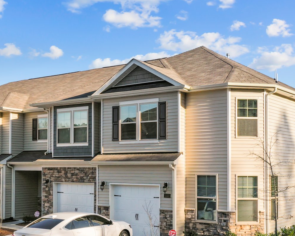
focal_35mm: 54
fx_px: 471
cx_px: 101
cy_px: 127
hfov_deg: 34.5
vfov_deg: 28.1
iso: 100
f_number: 5.6
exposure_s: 1/500
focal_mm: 10.26
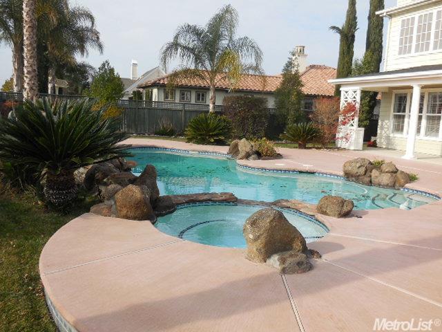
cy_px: 166
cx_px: 221
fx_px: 383
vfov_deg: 46.8
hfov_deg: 60.0
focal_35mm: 30
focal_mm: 5.3
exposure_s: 1/1000
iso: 125
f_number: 3.2
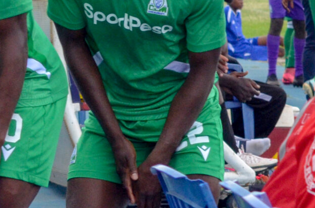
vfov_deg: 2.4
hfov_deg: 3.5
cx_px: -256
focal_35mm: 582
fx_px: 5081
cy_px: 70
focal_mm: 95
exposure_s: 1/800
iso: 1000
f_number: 7.1
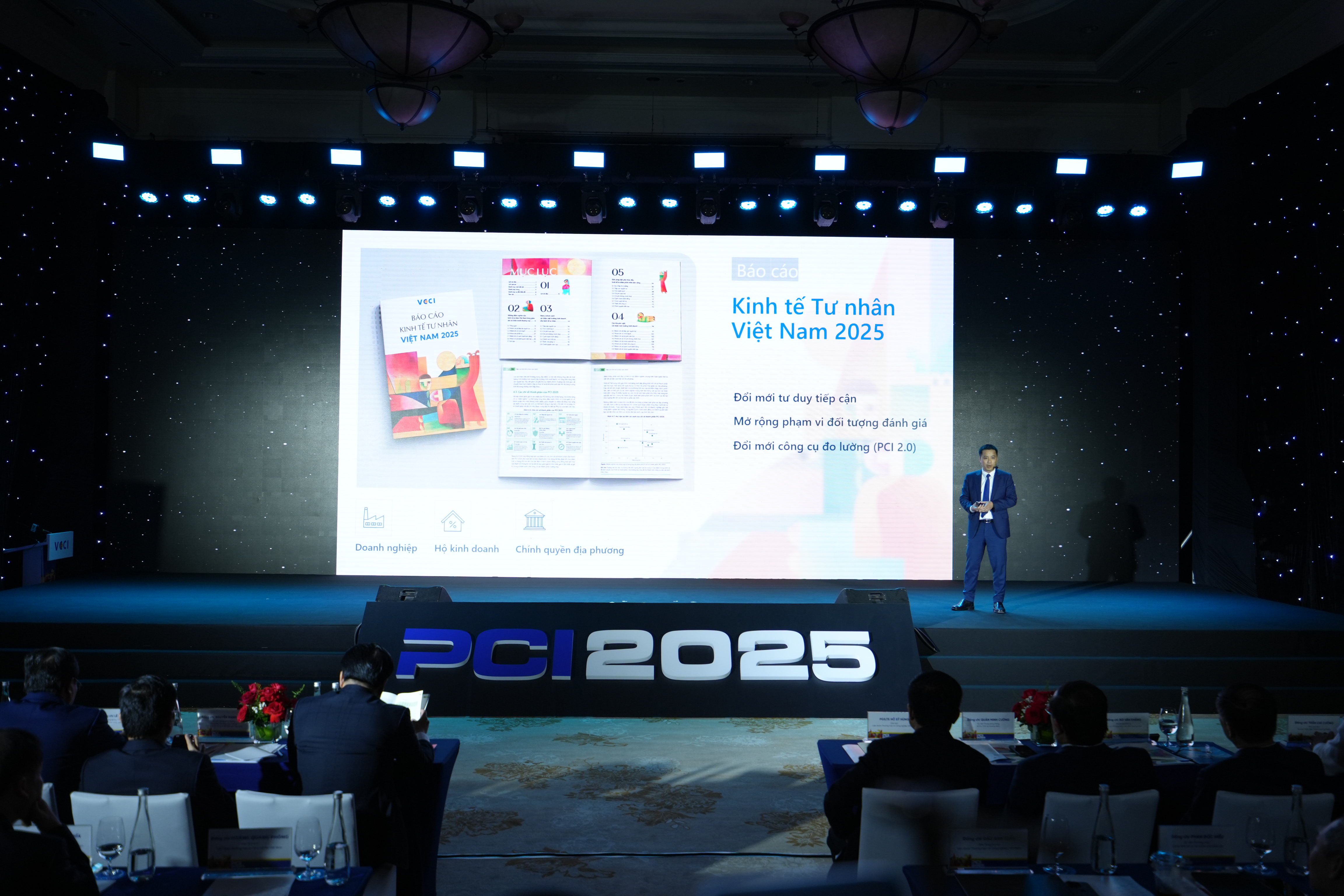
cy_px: 448
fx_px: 1120
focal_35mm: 30
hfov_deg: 61.9
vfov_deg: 43.6
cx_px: 672
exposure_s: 1/125
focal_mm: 30
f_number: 2.8
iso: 640
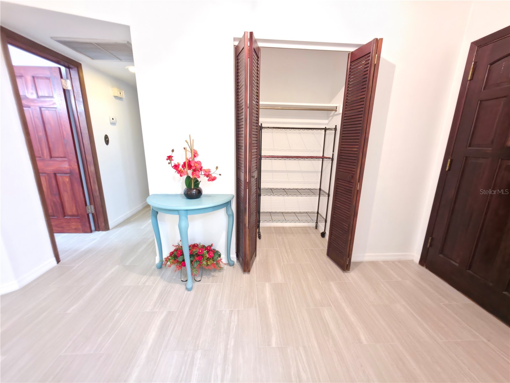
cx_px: 255
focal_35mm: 13
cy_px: 192
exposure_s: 1/8
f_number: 1.9
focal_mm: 2.2
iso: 250
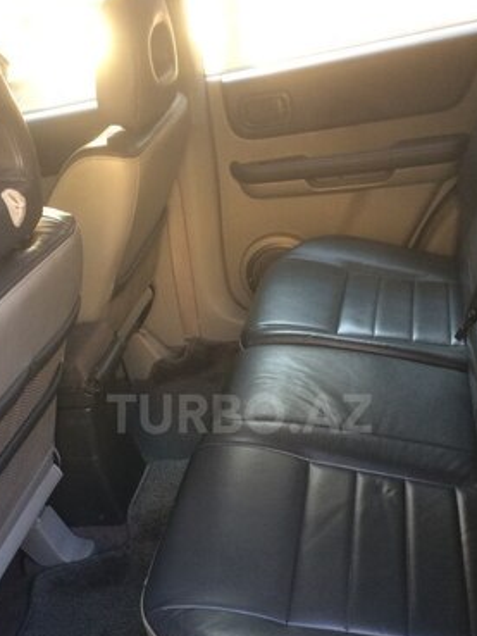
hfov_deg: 36.8
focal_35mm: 39
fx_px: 716
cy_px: 414
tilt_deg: -33.2
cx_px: 239
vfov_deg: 47.2
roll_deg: +14.9
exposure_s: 1/33
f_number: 2.2
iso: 64
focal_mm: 4.15
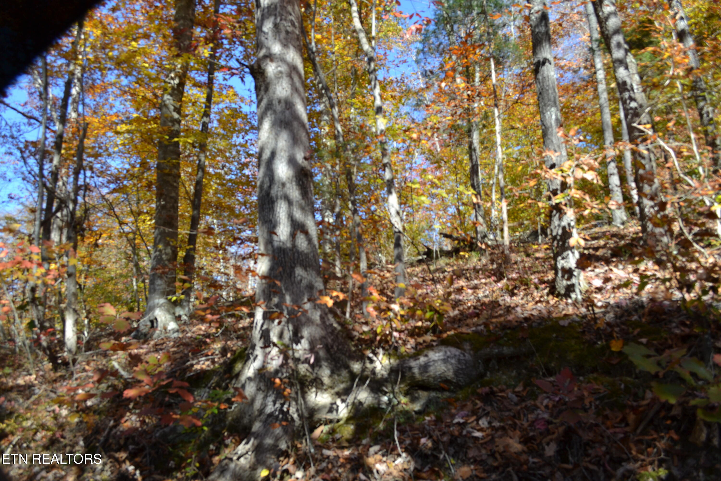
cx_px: 360
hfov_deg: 67.4
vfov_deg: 47.9
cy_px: 240
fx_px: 541
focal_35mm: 27
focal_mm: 18
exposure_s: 1/125
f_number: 5.6
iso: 125
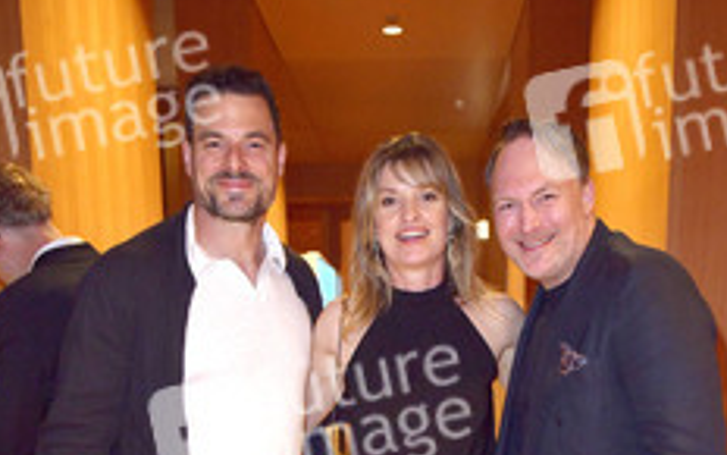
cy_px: 577
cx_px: 401
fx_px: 1010
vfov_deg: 22.8
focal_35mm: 51
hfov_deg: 39.5
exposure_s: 1/200
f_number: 5.6
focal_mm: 29
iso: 1250
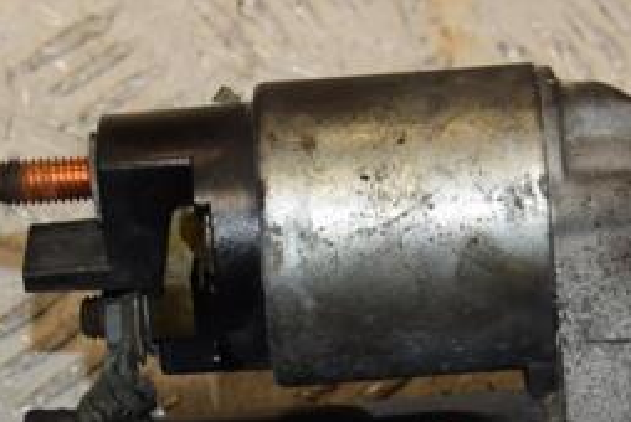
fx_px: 3229
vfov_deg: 7.4
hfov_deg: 11.1
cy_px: 454
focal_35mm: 184
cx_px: 422
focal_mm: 52
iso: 800
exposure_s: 1/200
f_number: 9
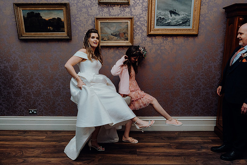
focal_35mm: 29
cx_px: 124
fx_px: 199
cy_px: 82
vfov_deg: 45.0
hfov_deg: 63.6
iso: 2500
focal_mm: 29
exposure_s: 1/160
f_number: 5
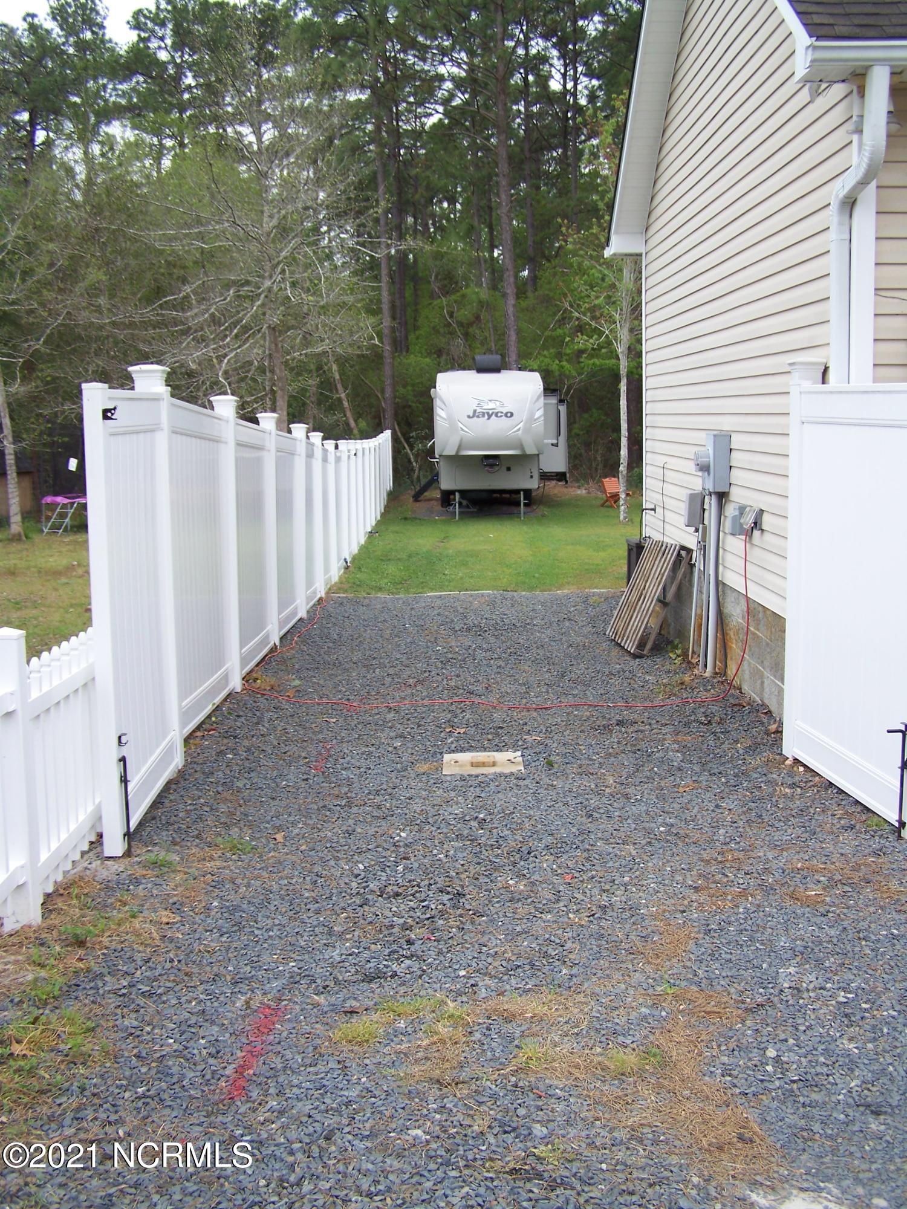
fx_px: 1328
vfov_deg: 49.0
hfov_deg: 37.7
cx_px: 454
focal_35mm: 38
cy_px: 604
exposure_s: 1/320
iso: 64
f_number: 2.8
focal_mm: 6.3
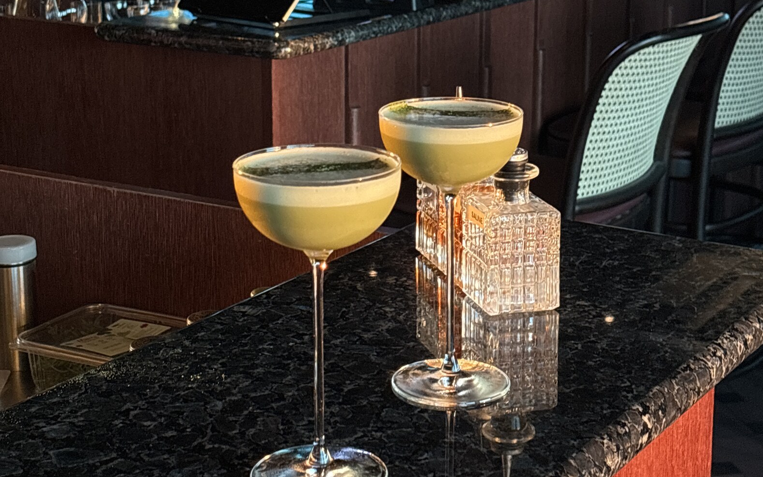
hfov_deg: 36.3
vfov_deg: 23.1
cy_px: 243
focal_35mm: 56
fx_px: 1164
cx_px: 387
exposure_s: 1/33
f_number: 1.6
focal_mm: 5.96
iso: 125
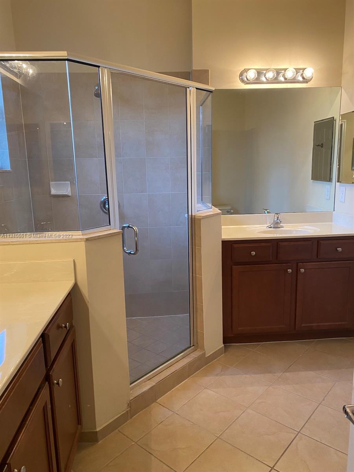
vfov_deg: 67.3
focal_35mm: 26
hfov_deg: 53.1
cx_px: 177
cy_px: 236
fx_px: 355
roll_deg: +3.2
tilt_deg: -12.7
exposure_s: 1/60
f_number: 1.8
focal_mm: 4.25
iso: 125
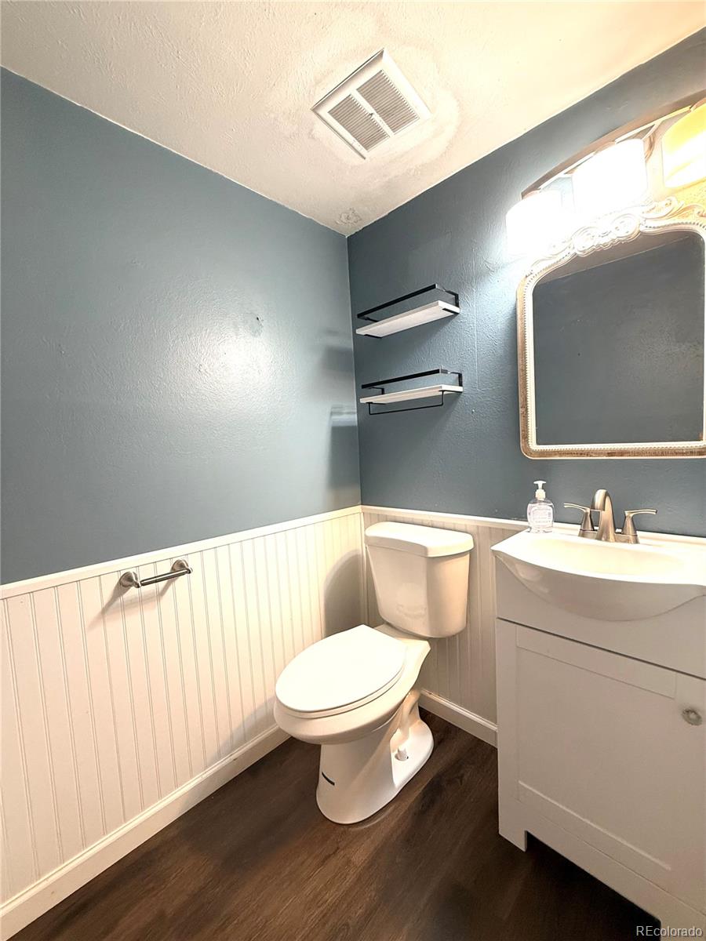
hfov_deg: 85.7
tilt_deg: -2.6
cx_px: 353
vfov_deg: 102.1
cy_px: 470
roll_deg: +3.4
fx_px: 381
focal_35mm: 14
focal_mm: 2.22
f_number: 2.2
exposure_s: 1/60
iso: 250
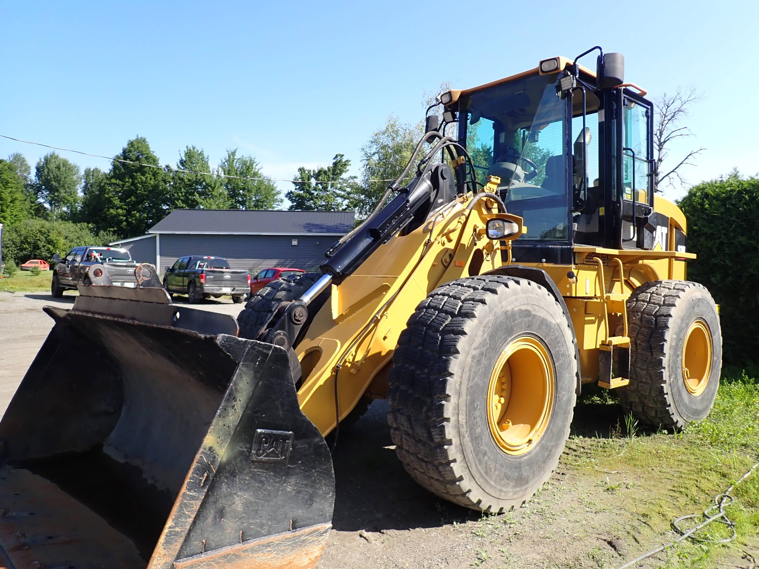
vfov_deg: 54.9
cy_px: 284
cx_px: 380
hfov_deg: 69.4
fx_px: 548
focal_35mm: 25
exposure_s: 1/800
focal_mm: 4.5
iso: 100
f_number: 2.8
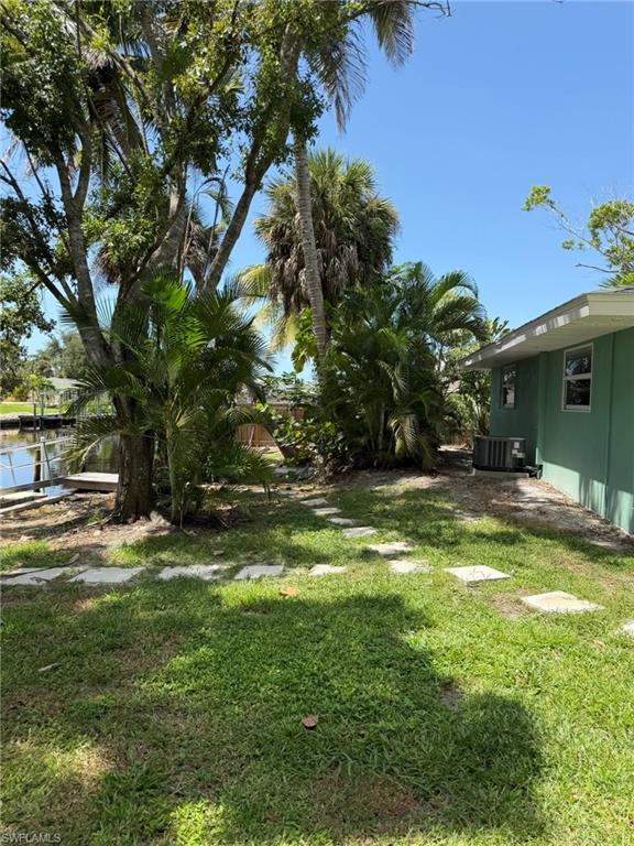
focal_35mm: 24
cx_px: 317
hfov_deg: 56.8
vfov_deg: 71.6
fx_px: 586
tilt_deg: -2.8
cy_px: 423
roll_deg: -0.9
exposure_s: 1/2053
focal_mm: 6.76
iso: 80
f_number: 1.78
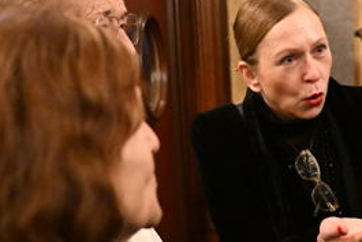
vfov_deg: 20.5
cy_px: 152
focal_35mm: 66
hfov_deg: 29.6
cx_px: 294
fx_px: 667
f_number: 2.8
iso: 10000
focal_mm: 25.5
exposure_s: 1/160
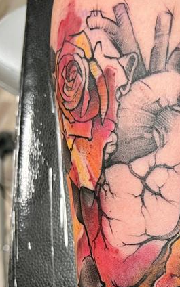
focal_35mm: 52
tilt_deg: -62.7
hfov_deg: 23.9
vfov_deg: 38.3
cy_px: 199
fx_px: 408
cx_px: 175
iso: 100
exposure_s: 1/60
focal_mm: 5.7
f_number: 1.5
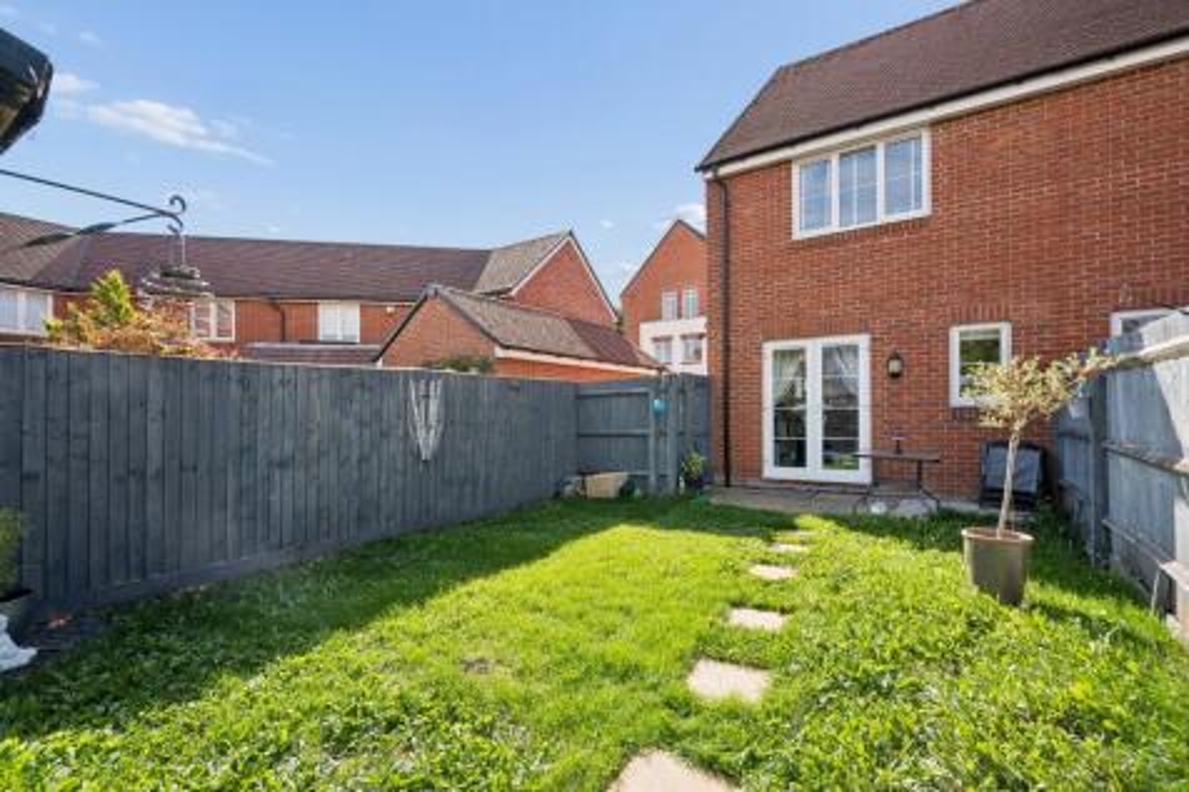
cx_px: 594
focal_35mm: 16
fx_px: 528
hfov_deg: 96.8
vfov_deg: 73.7
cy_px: 396
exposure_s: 1/320
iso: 320
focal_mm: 16
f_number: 7.1
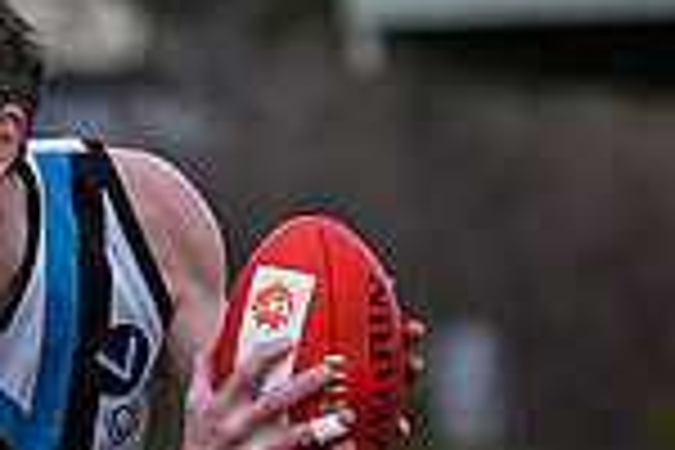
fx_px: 25536
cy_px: 808
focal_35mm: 1362
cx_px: -28
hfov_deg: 1.5
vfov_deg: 1.0
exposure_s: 1/1600
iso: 250
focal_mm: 130
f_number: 2.8
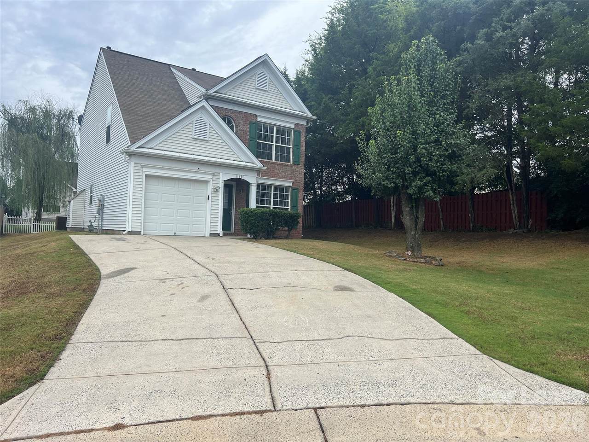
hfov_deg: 67.3
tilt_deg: +2.4
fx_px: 442
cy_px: 221
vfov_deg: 53.1
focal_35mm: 26
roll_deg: -1.5
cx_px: 294
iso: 50
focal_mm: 5.7
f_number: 1.5
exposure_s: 1/1468
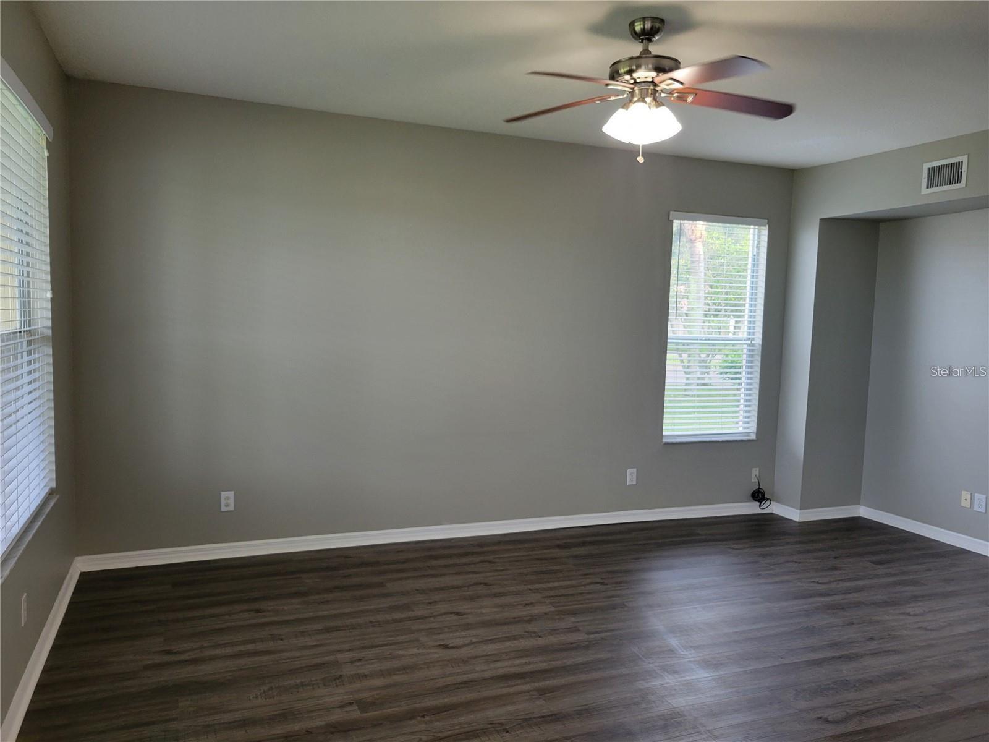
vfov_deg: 53.1
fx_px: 743
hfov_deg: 67.3
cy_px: 371
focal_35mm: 26
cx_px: 494
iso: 160
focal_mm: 5.4
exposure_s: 1/120
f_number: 1.8
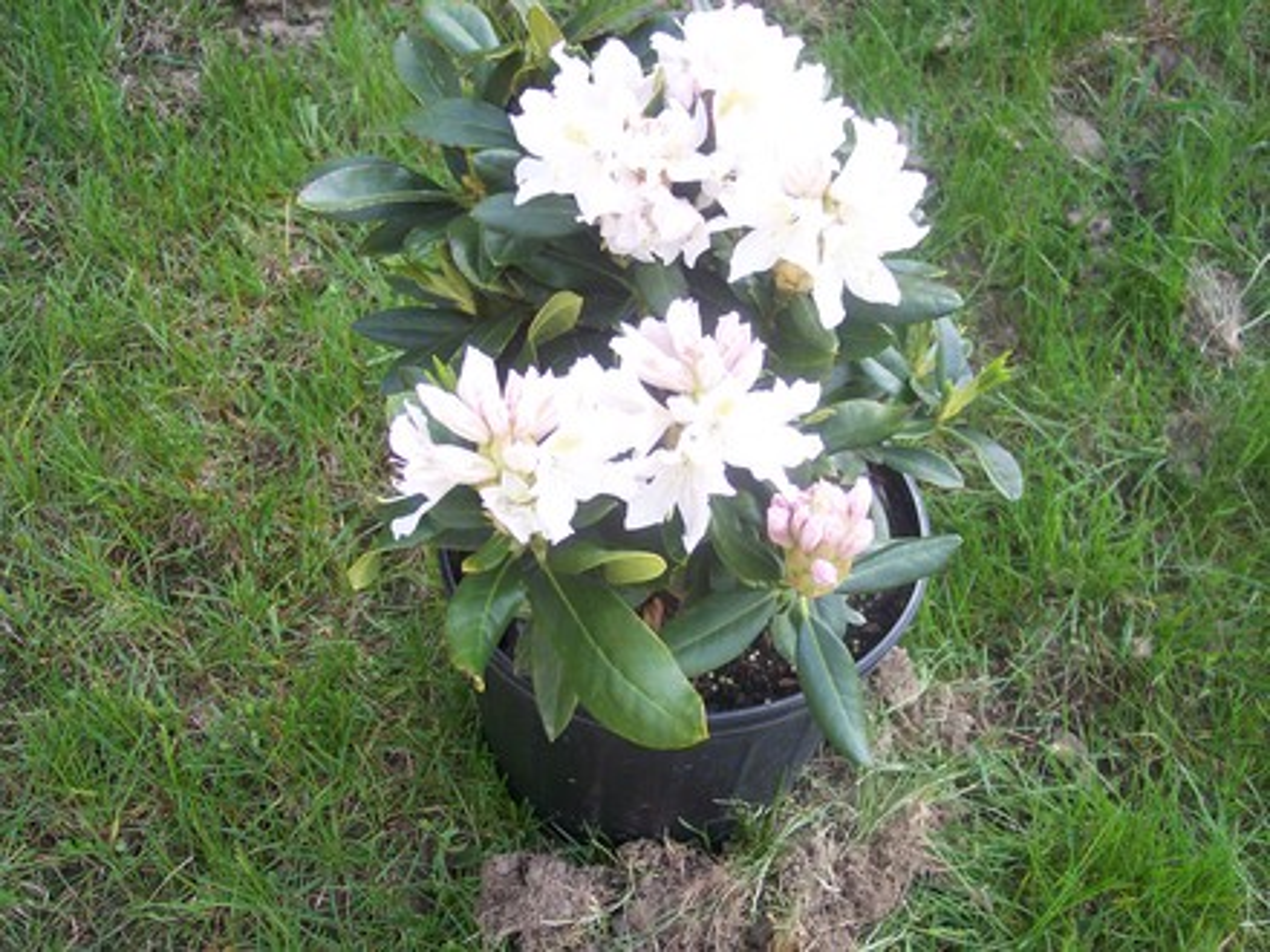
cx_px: 635
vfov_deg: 37.7
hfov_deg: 49.0
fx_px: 1394
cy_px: 476
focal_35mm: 38
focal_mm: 8
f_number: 2.8
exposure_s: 1/250
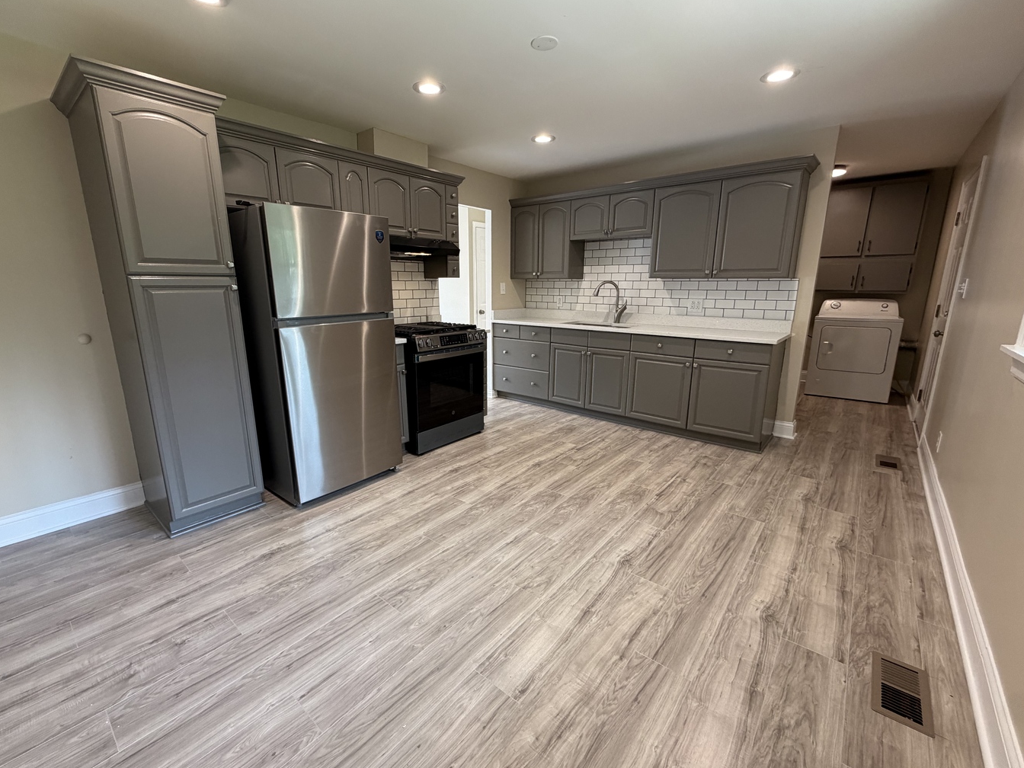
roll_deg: +0.9
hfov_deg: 98.1
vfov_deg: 81.7
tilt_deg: -13.1
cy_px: 385
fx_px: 444
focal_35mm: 15
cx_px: 494
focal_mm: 2.22
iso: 200
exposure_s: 1/120
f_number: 2.2
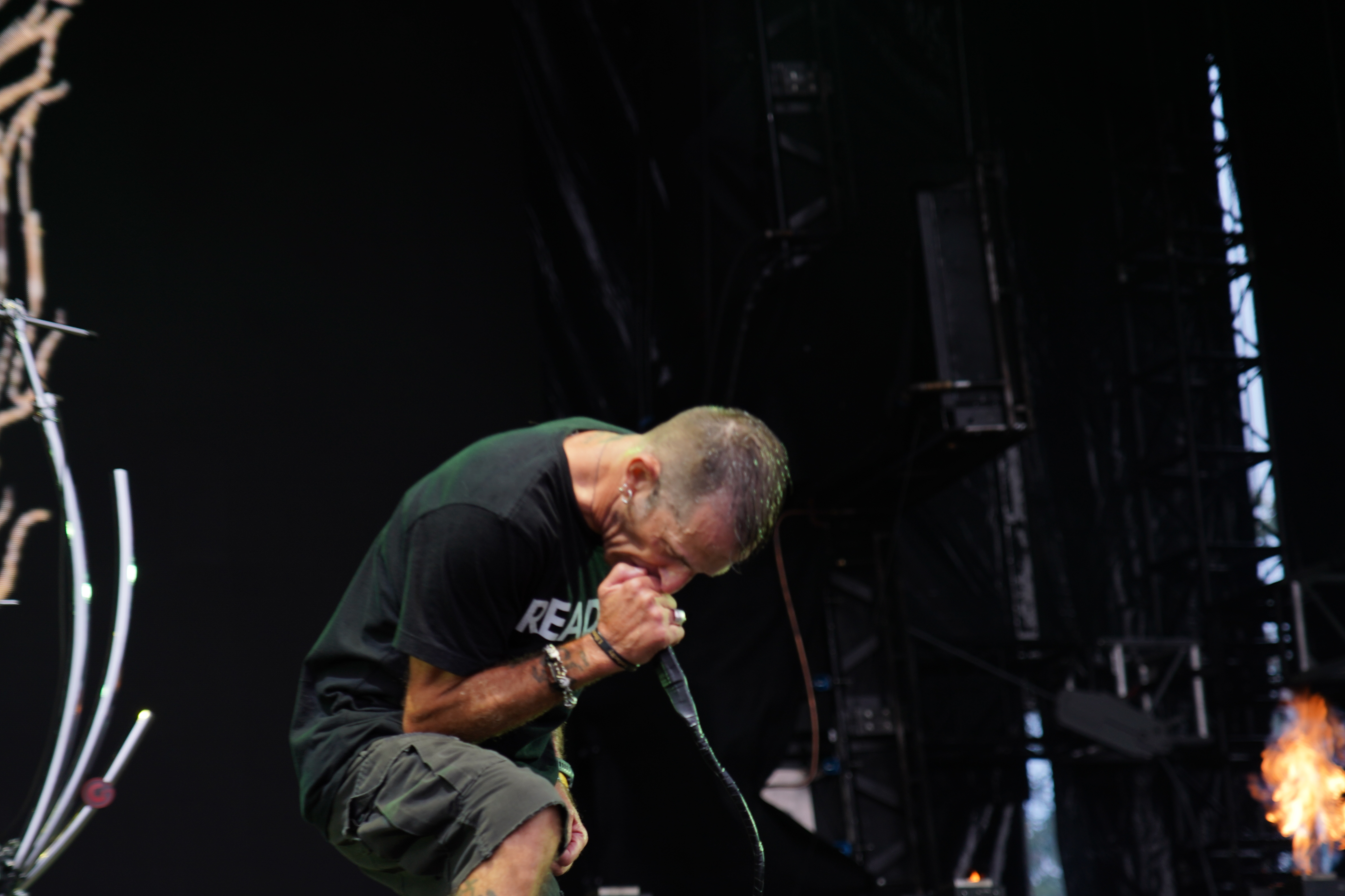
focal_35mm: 111
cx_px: 580
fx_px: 4147
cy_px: 561
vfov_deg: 12.3
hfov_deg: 18.4
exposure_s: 1/80
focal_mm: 88
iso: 200
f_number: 4
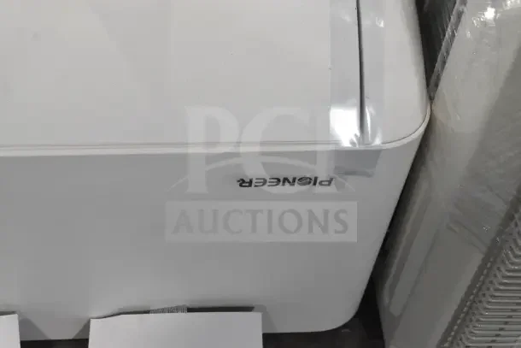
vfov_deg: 16.6
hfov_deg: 24.6
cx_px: 260
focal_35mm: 82
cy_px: 174
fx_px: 1194
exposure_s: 1/320
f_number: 9
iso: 6400
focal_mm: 55
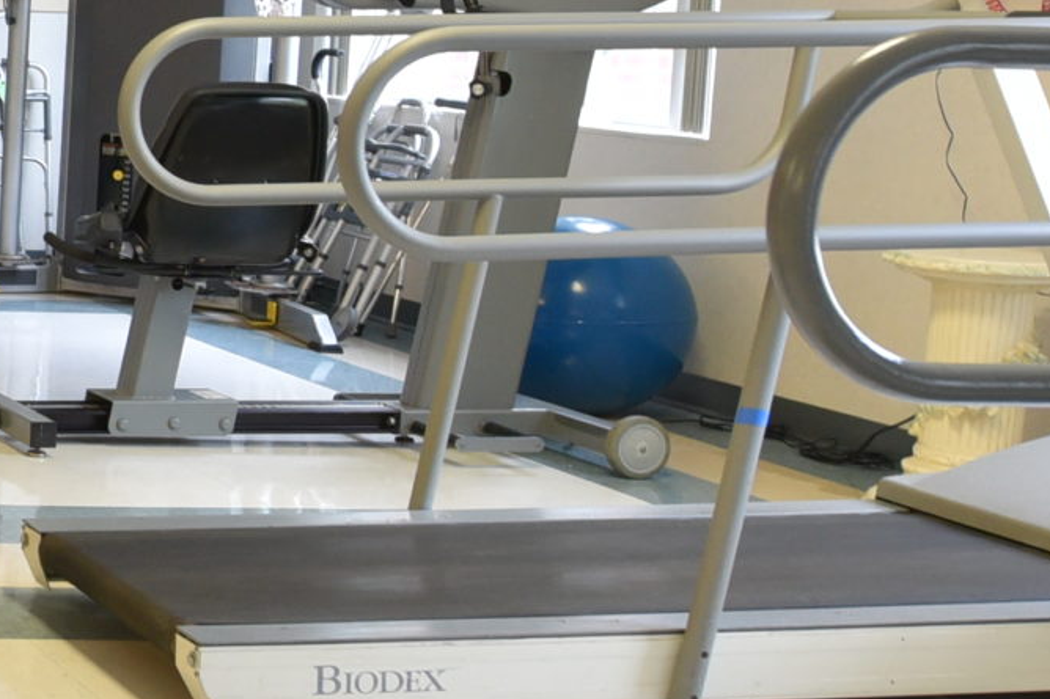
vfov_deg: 19.5
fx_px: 2012
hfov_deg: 22.3
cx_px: -649
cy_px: 147
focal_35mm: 69
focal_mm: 18
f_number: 5
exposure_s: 1/100
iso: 1600
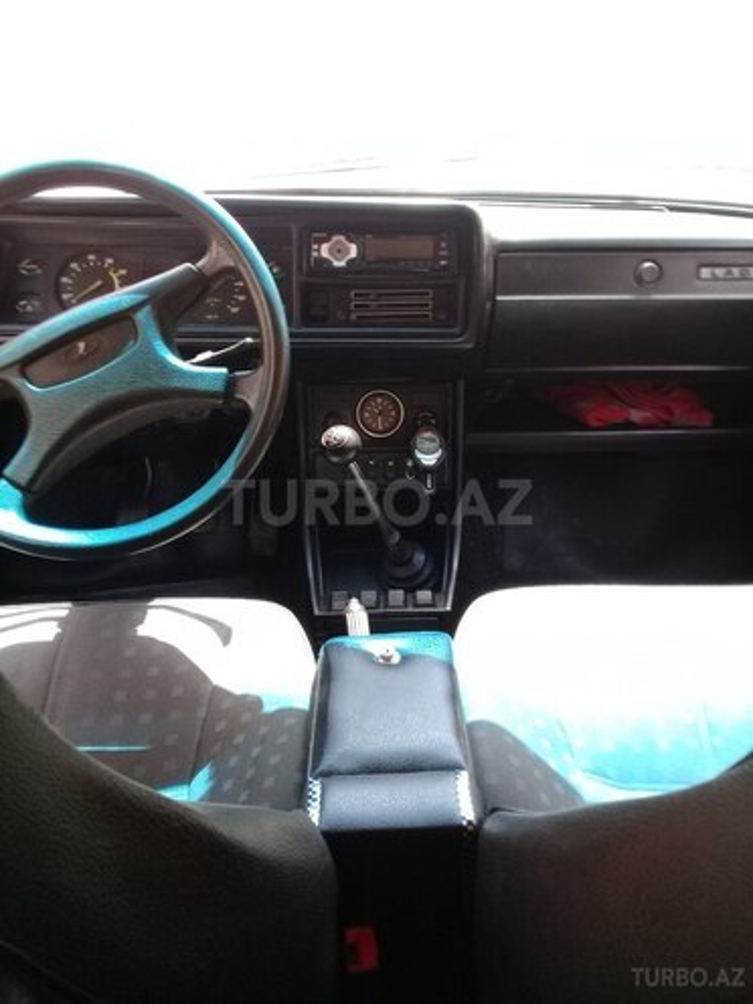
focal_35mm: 31
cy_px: 502
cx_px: 376
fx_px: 899
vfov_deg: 58.4
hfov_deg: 45.4
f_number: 2.2
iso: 64
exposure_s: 1/50
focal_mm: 3.3
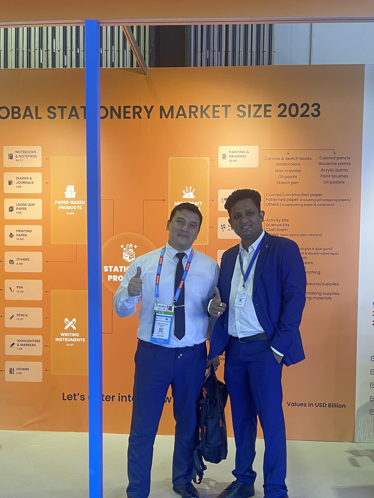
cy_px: 314
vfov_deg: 52.0
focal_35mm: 35
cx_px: 214
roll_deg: +0.0
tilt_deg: -2.4
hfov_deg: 40.6
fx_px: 504
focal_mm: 5.1
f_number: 1.6
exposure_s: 1/50
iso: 64
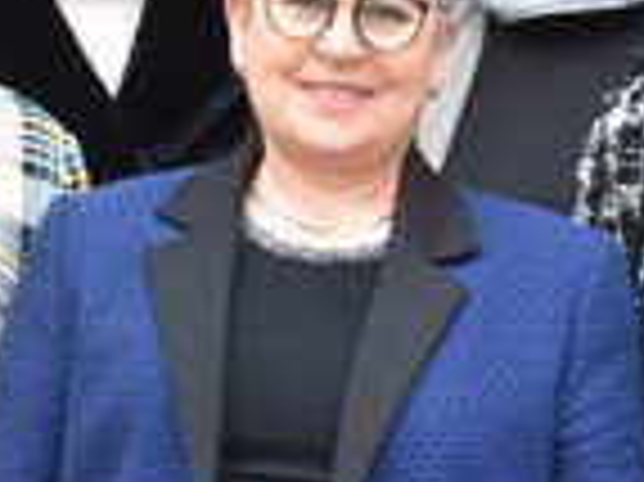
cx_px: -95
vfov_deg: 3.5
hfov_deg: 4.7
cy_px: 155
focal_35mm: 420
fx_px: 7807
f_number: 8
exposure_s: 1/400
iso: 800
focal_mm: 52
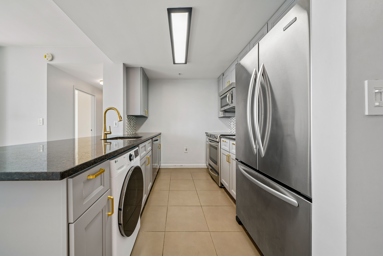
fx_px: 128
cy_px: 128
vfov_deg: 90.0
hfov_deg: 112.6
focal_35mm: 12
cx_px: 192
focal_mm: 12
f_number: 7.1
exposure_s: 1/10
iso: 100
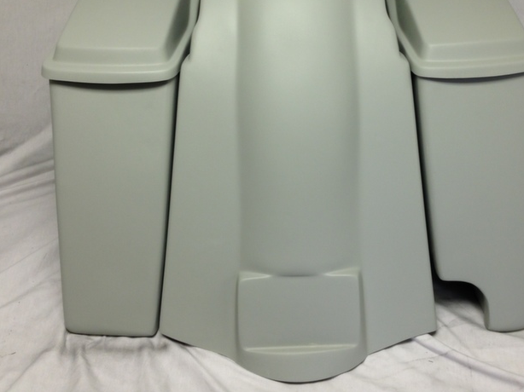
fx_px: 651
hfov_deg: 43.7
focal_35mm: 43
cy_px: 141
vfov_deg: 33.4
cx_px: 309
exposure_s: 1/30
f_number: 2.4
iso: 50
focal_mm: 4.12
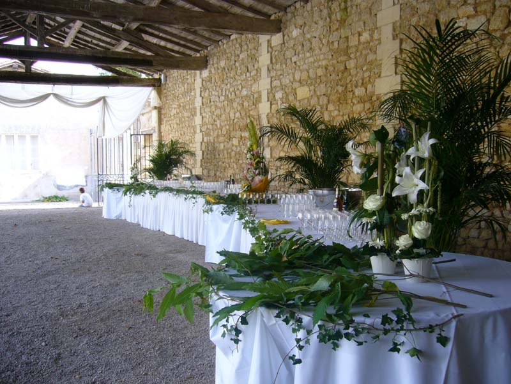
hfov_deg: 52.6
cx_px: 256
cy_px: 192
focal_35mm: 35
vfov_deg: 40.7
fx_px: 517
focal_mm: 5.8
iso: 80
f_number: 2.8
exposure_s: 1/80
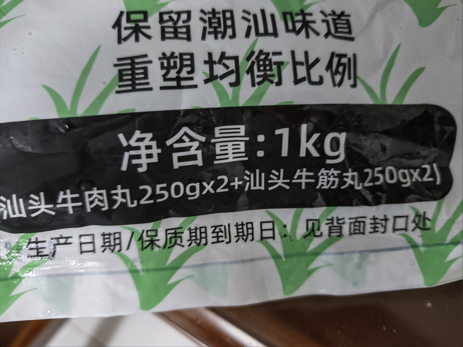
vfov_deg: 58.9
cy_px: 174
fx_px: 308
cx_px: 232
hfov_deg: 73.9
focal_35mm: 23
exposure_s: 1/25
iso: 640
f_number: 1.6
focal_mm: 6.55
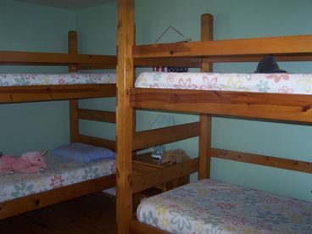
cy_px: 117
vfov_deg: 37.7
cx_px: 156
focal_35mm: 38
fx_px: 343
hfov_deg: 49.0
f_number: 2.8
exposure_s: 1/60
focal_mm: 6.3
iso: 140
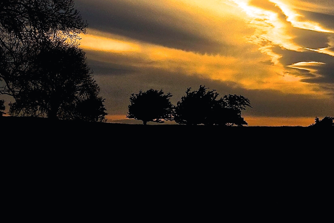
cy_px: -119
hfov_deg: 21.0
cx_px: 255
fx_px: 891
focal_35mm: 96
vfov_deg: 13.4
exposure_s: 1/640
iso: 125
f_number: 5.6
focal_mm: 10.63
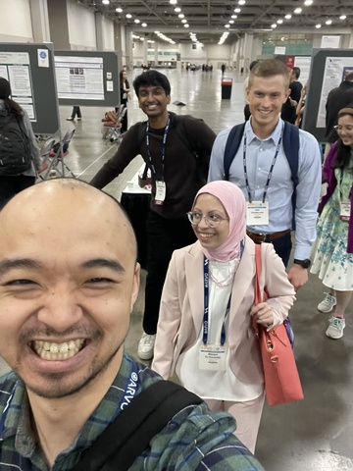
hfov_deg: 46.8
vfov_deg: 60.0
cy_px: 236
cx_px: 176
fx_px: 408
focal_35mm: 30
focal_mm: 2.71
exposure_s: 1/40
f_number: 2.2
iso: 320
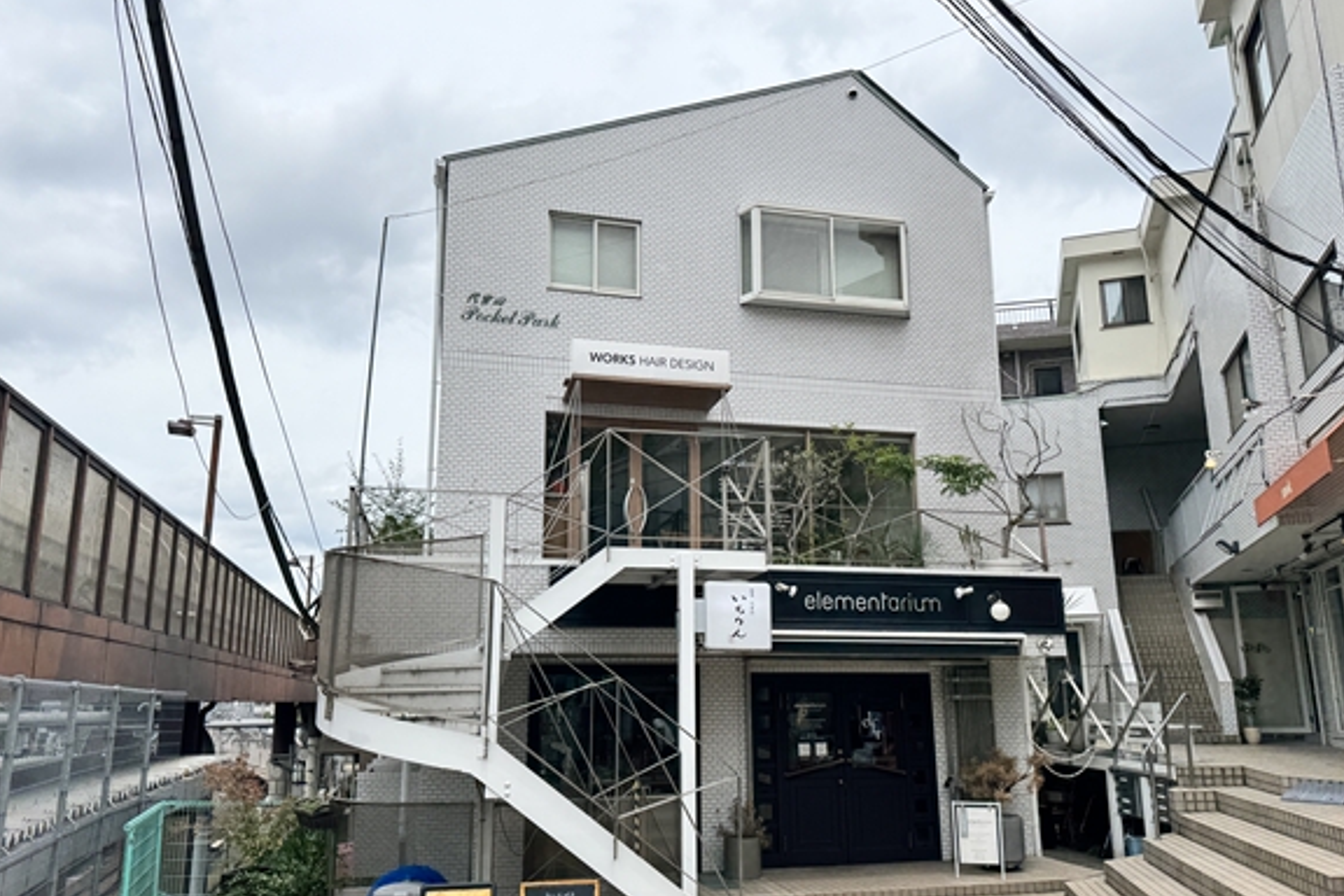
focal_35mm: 26
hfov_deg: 69.4
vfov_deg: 49.5
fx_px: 971
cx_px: 693
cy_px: 495
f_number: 1.78
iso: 80
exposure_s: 1/5814
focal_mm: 6.76
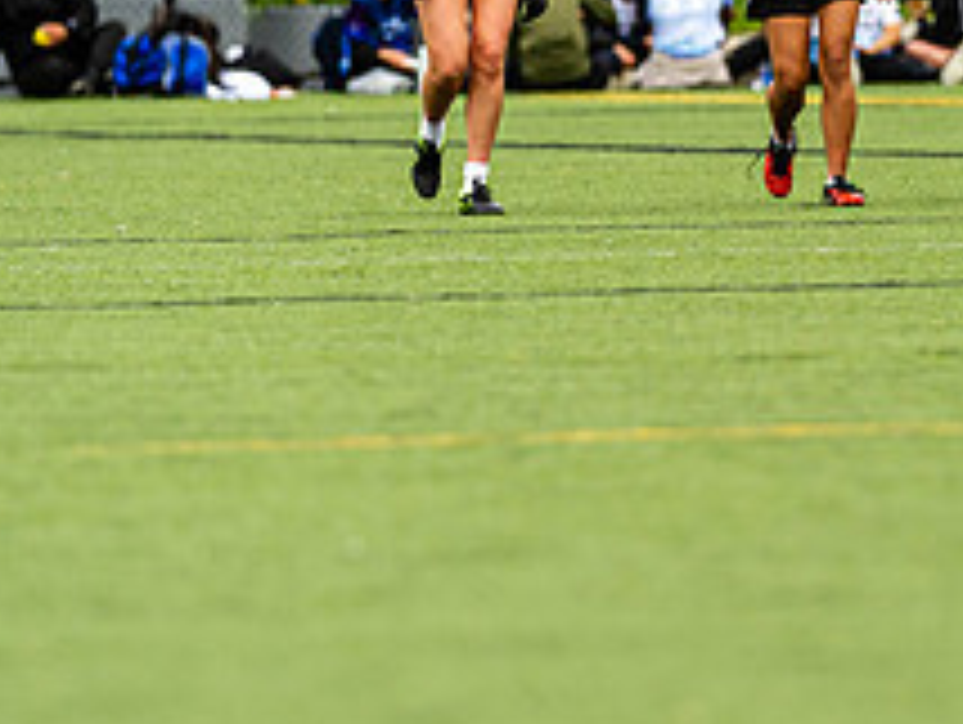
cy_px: 180
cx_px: 801
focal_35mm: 729
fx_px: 20303
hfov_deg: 2.7
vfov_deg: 2.0
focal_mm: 280
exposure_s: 1/1000
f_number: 4
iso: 200
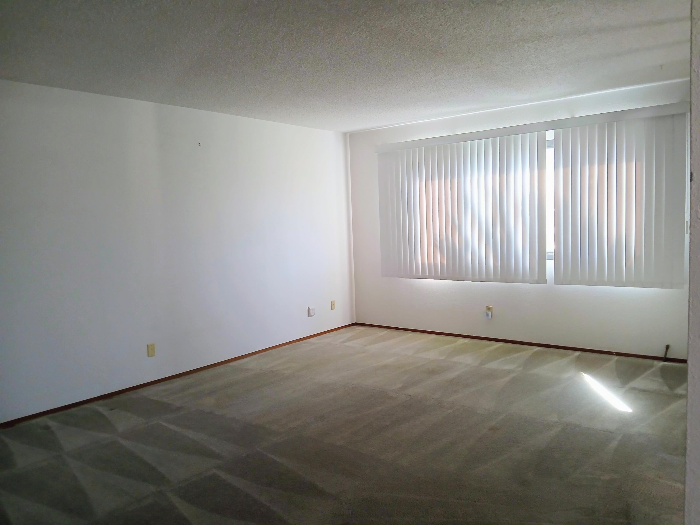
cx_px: 350
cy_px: 262
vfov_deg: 53.1
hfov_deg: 67.3
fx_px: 526
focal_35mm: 26
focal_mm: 3.98
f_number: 1.8
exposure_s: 1/50
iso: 250
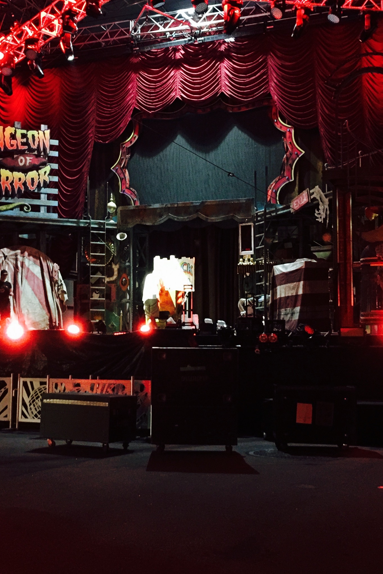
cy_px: 292
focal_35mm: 48
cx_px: 169
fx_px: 766
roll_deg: -0.4
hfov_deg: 28.0
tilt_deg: +4.5
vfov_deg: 41.1
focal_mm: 4.15
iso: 250
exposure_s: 1/4
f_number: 2.2
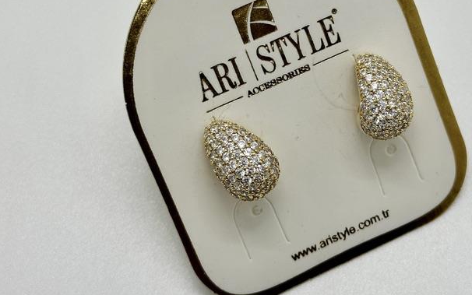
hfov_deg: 24.0
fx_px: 1106
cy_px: 66
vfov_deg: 15.1
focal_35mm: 86
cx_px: 298
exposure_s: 1/243
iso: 50
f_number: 1.78
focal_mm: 6.86
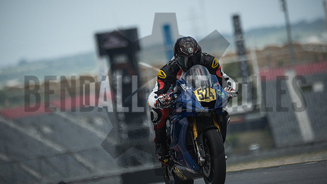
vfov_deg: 1.6
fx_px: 6459
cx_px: 165
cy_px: 95
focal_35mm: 745
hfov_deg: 2.9
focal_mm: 400
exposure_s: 1/2500
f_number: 5.6
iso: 1250
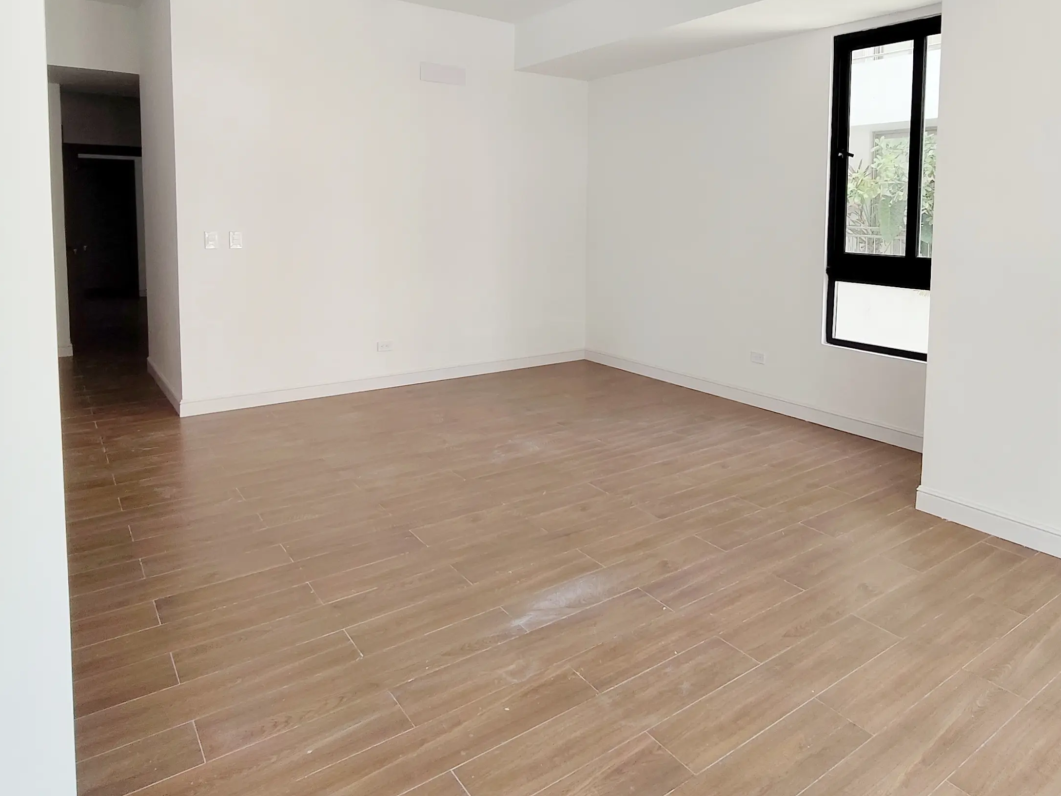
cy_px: 261
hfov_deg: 71.3
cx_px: 597
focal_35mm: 24
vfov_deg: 55.6
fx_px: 736
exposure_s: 1/100
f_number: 2.2
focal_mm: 1.67
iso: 57
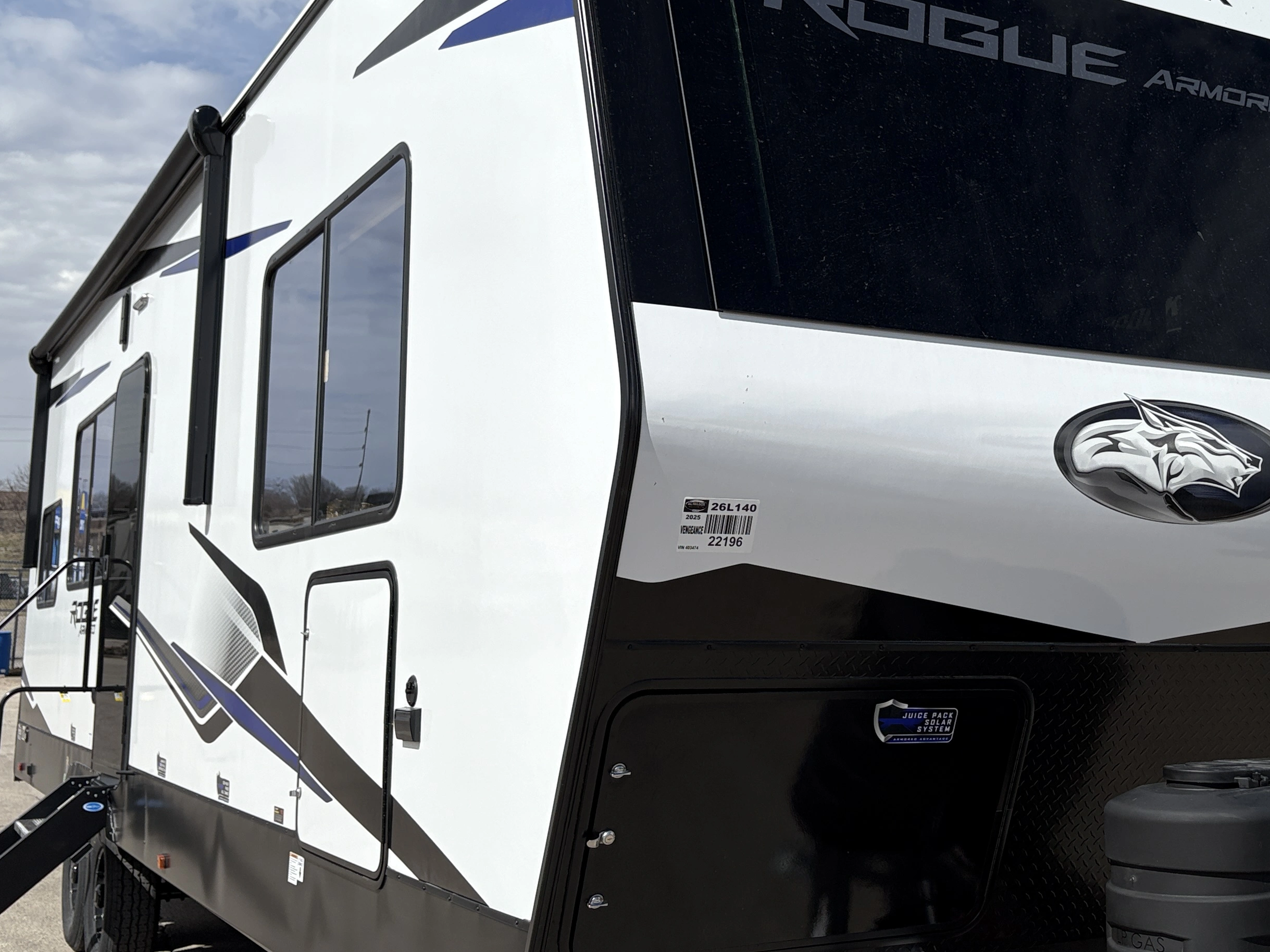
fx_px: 1577
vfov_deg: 33.5
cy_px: 404
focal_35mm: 43
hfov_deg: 43.6
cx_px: 763
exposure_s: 1/6993
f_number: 1.6
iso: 50
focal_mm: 5.96
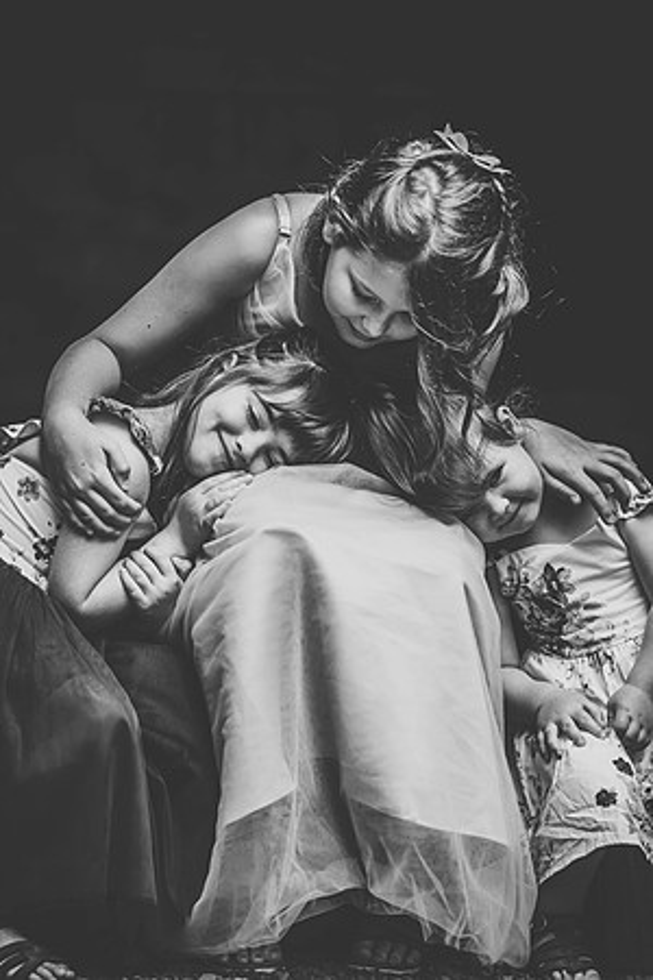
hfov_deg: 10.5
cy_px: 490
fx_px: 3537
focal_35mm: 130
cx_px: 326
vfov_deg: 15.8
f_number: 2.8
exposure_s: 1/1250
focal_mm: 130
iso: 640
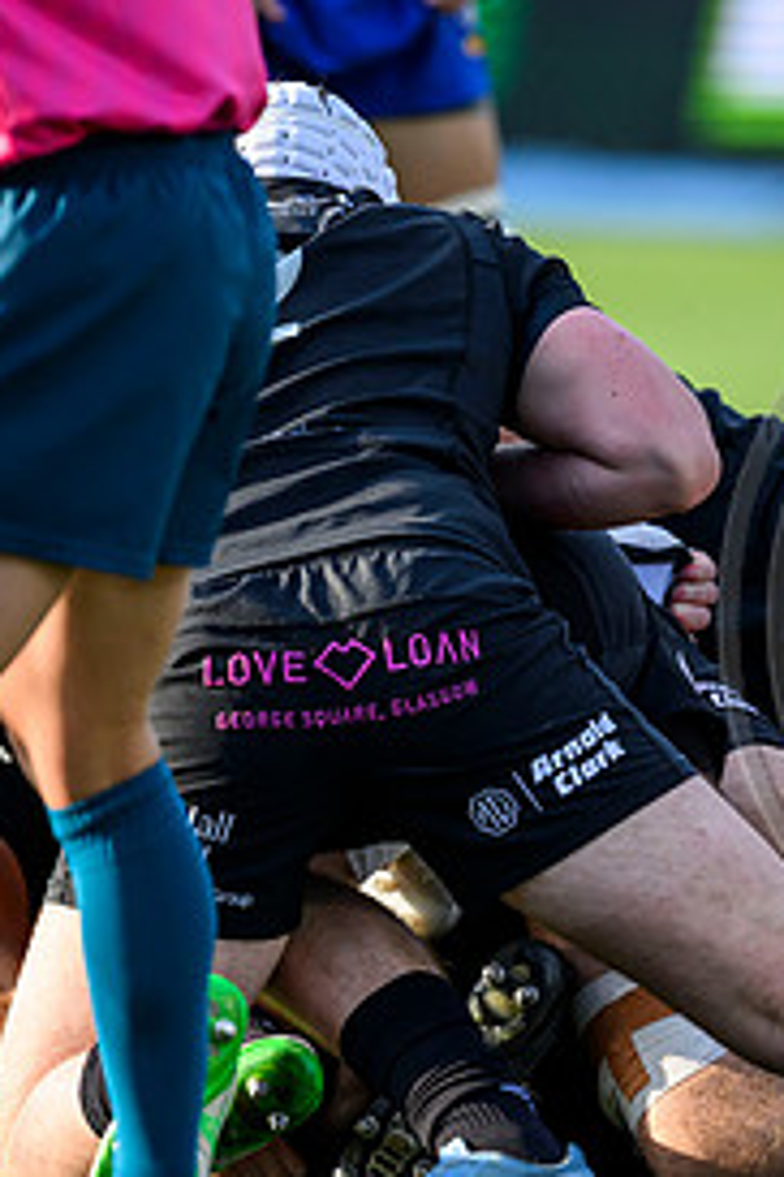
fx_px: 27764
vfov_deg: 2.4
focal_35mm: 850
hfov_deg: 1.6
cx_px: 1163
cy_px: 614
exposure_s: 1/2500
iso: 1000
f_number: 4
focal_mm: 400
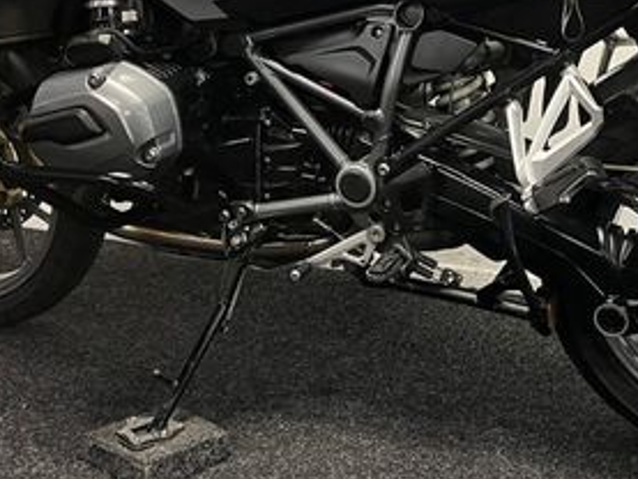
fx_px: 1106
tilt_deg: -3.8
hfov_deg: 31.7
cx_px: 458
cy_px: 9
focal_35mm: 60
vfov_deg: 23.5
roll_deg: -1.0
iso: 100
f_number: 1.6
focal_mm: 5.1
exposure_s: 1/50
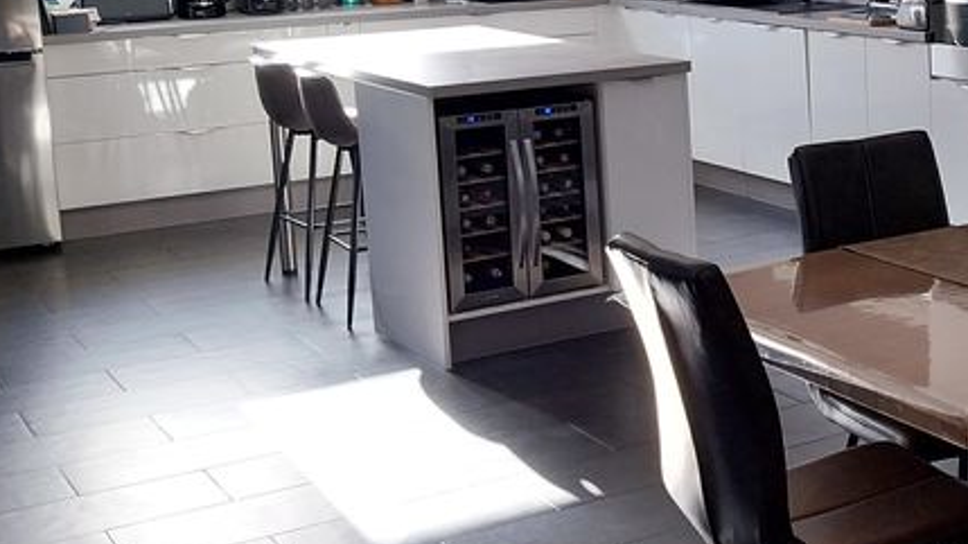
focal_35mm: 66
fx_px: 1694
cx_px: 959
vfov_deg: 18.2
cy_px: 160
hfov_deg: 29.8
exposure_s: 1/50
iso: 80
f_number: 1.8
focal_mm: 4
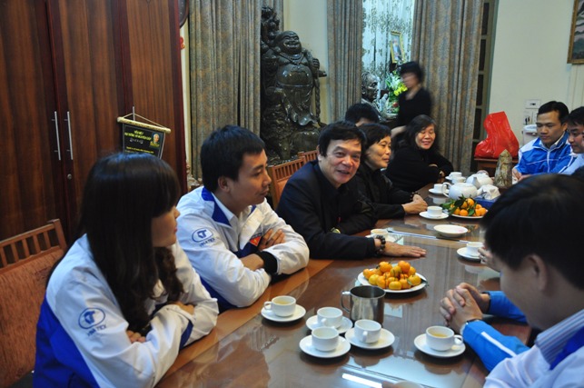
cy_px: 194
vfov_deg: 36.8
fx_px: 583
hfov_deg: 53.2
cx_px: 292
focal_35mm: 36
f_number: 3.8
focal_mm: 24
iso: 800
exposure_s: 1/15
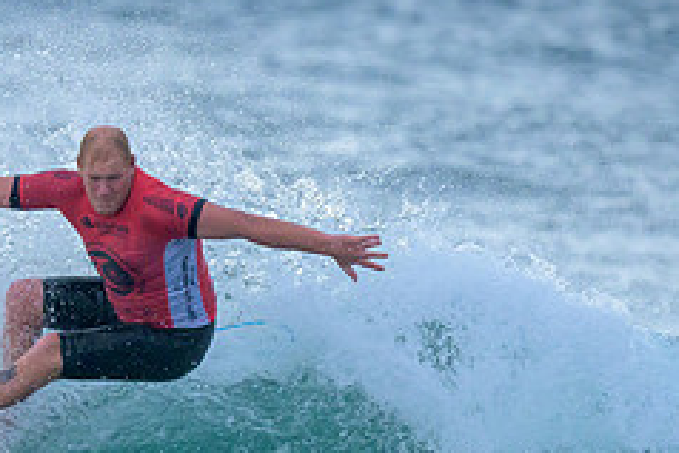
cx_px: 104
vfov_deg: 0.6
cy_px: 473
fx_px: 42858
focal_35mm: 2271
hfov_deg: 0.9
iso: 1600
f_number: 6.3
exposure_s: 1/2000
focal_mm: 800
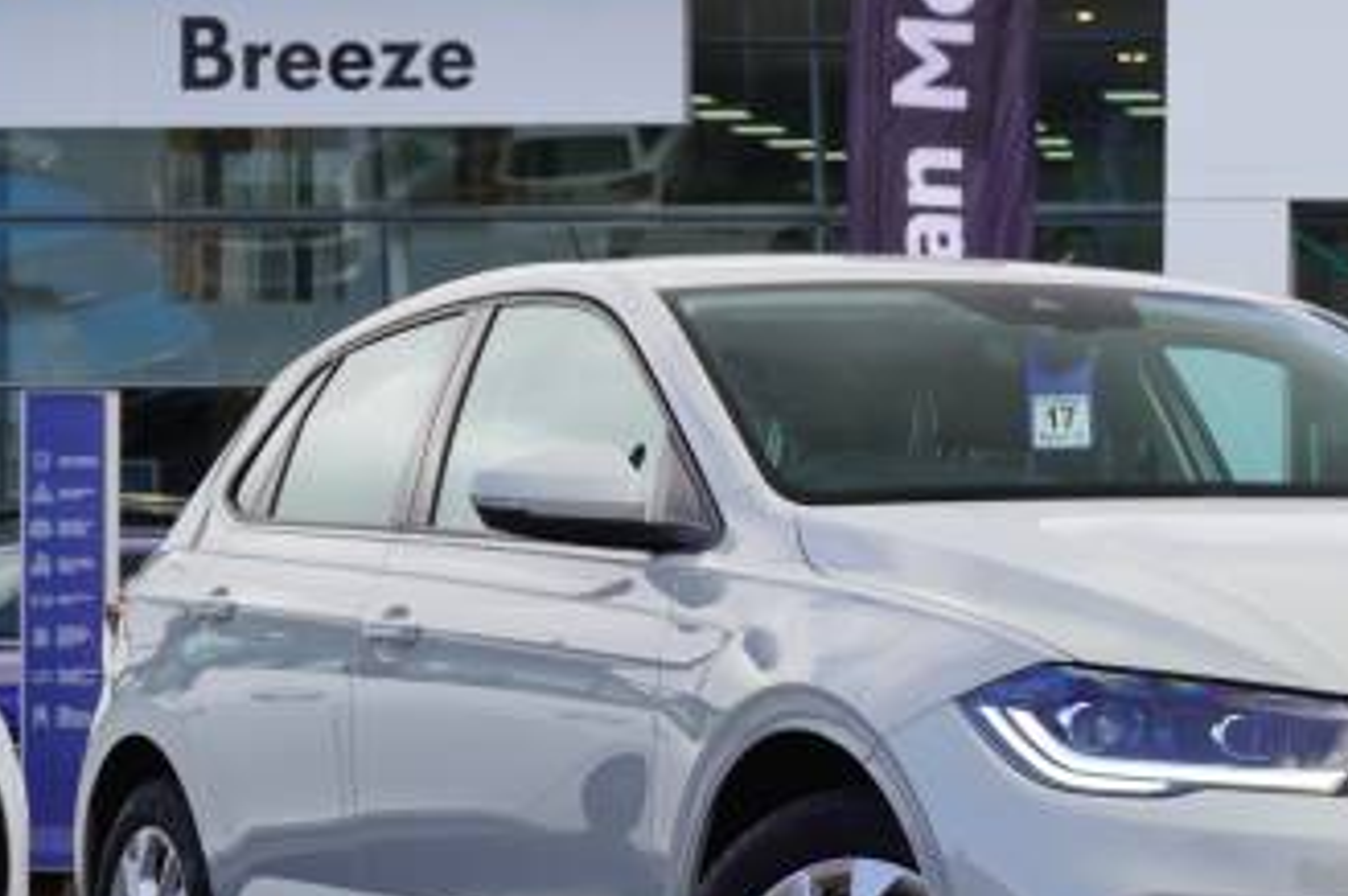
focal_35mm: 123
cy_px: 575
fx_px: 4601
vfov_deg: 11.1
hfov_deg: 16.5
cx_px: 1138
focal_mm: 42
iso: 100
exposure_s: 1/100
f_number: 6.3
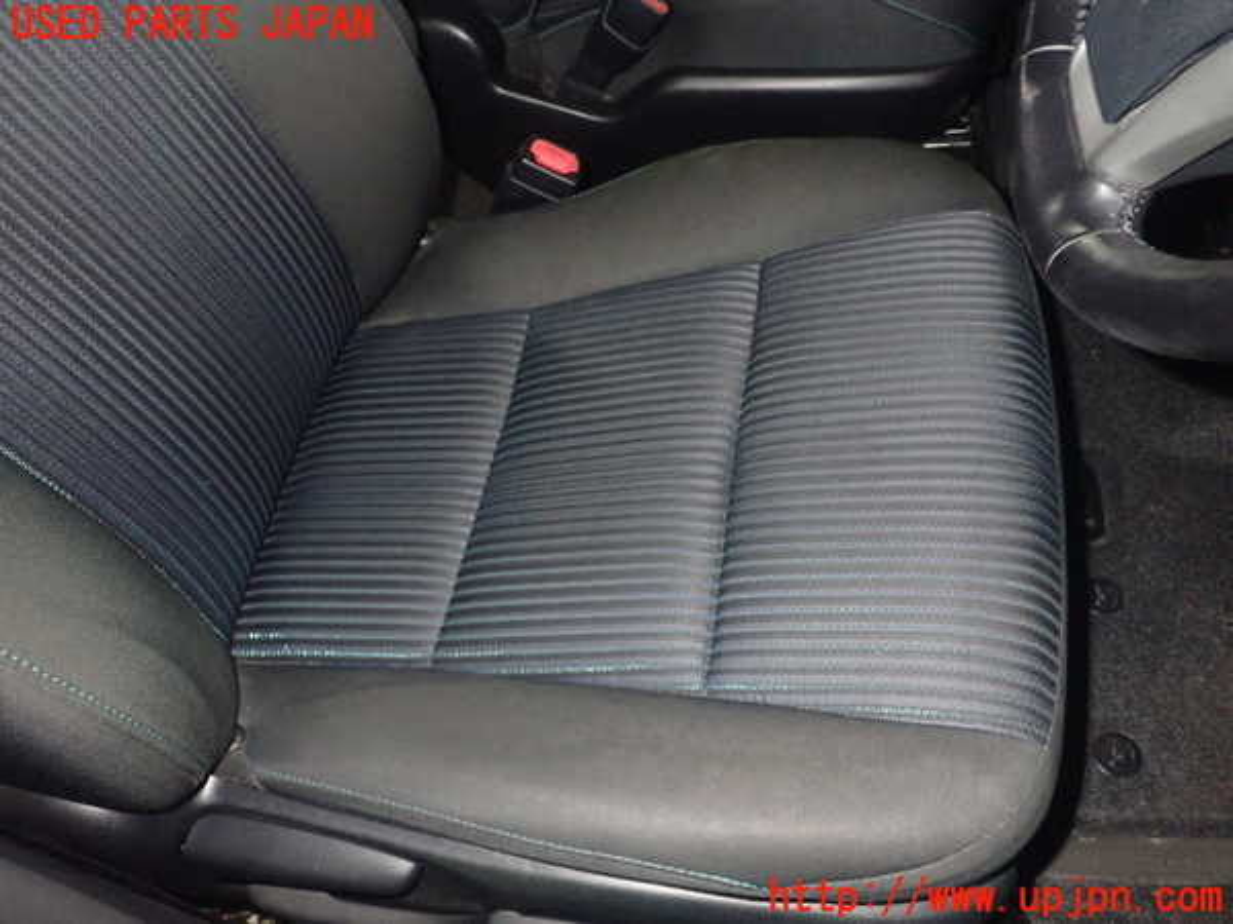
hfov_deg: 60.0
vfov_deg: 46.8
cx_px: 616
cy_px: 462
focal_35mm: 30
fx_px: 1069
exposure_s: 1/30
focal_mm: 5.4
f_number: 6.3
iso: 1000
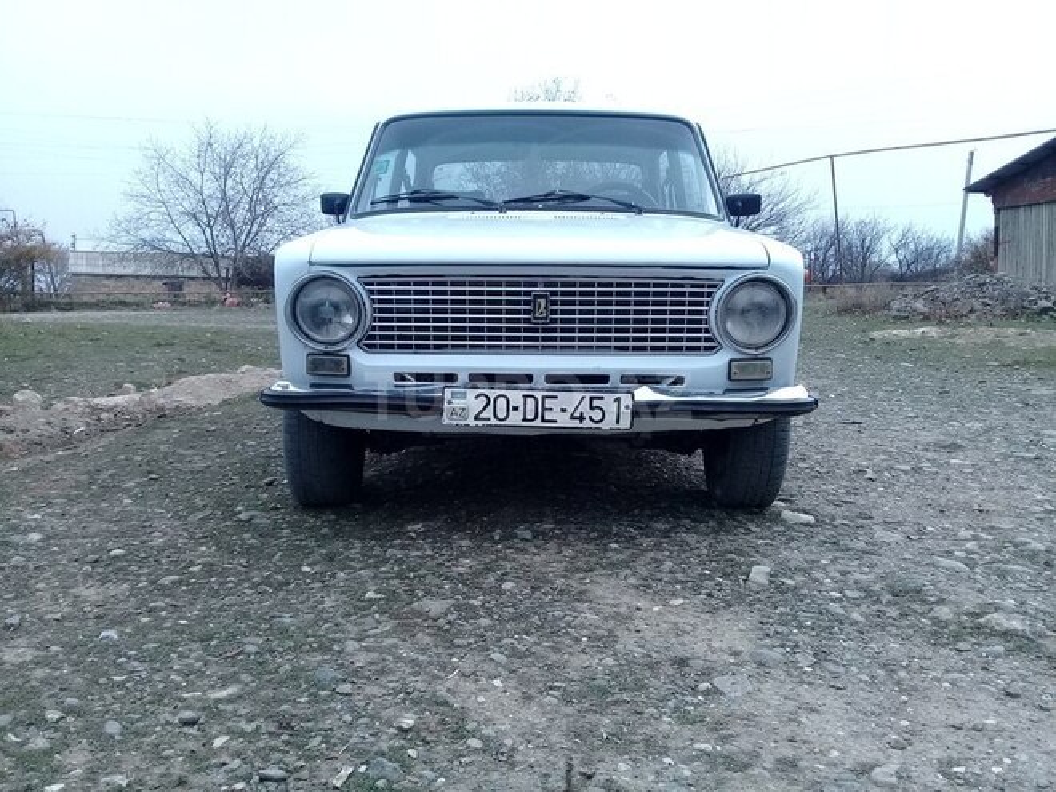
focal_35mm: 31
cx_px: 528
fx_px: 946
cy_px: 396
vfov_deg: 45.4
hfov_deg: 58.4
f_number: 2.2
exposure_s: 1/436
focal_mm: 3.3
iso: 64
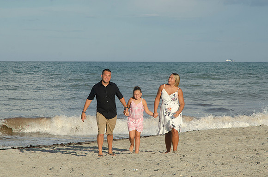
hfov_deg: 17.1
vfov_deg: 11.4
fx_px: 890
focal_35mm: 120
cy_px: 94
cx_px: 140
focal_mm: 70
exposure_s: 1/250
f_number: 10
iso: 100
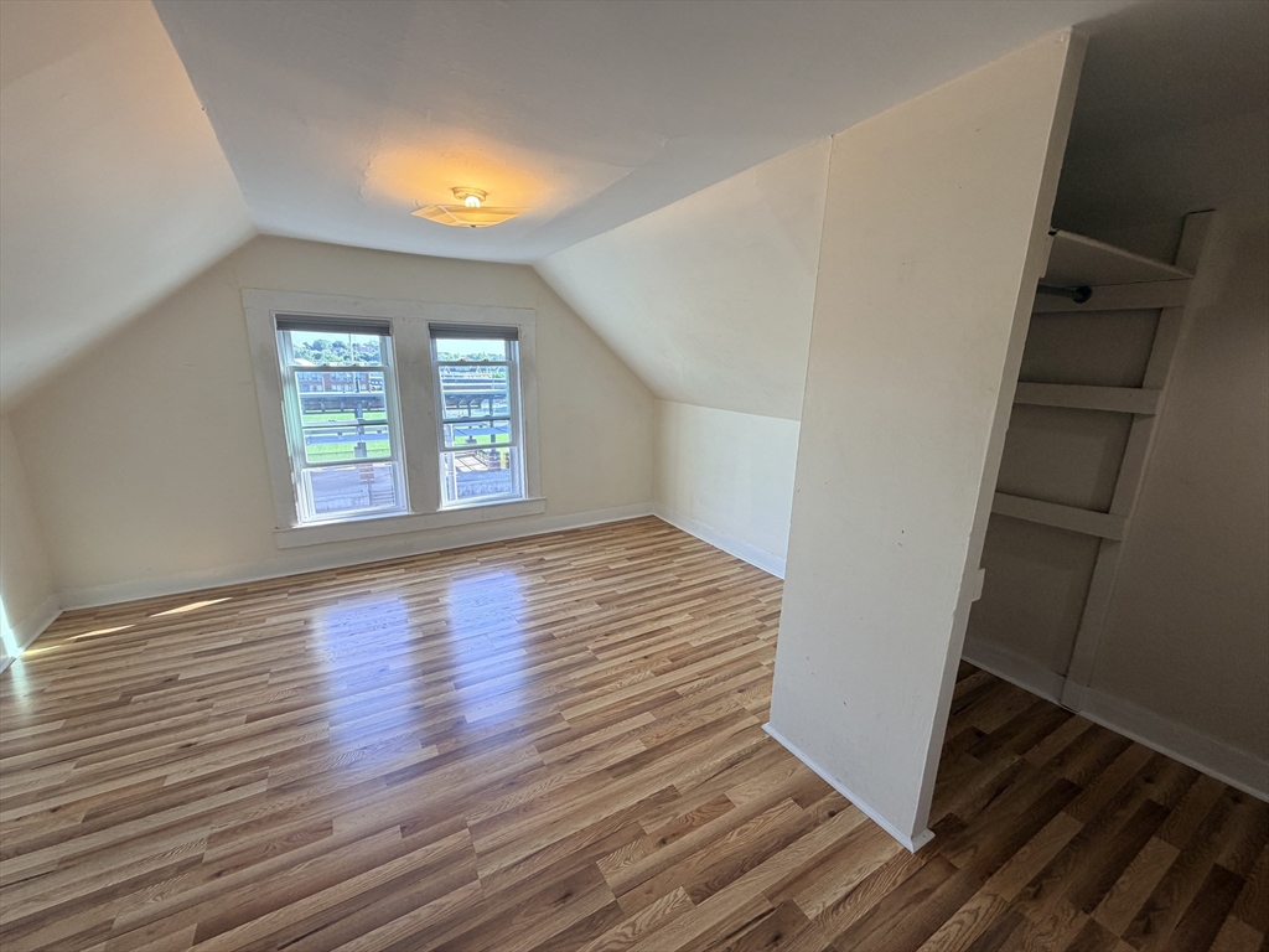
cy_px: 476
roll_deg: -0.3
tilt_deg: -13.3
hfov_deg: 102.1
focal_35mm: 14
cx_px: 634
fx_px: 513
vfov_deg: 85.7
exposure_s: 1/120
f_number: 2.2
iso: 125
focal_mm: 2.22
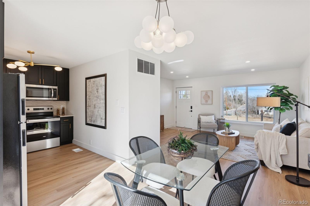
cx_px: 155
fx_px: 146
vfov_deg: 70.4
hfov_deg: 93.3
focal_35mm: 17
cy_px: 103
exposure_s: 1/100
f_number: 9
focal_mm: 17
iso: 400
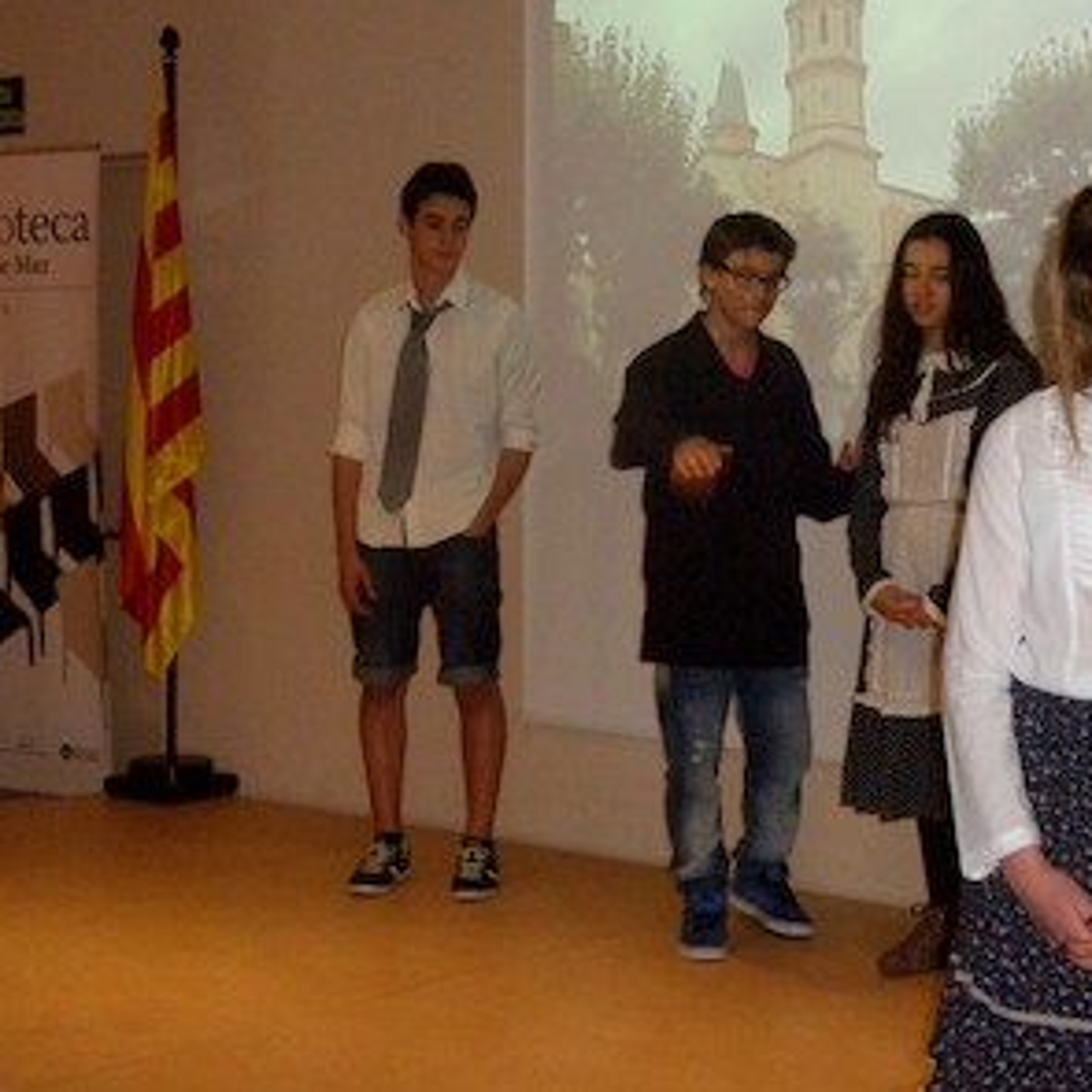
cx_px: 681
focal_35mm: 72
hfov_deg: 23.9
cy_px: 544
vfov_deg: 24.0
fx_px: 2570
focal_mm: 10.7
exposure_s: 1/60
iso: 400
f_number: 4.7
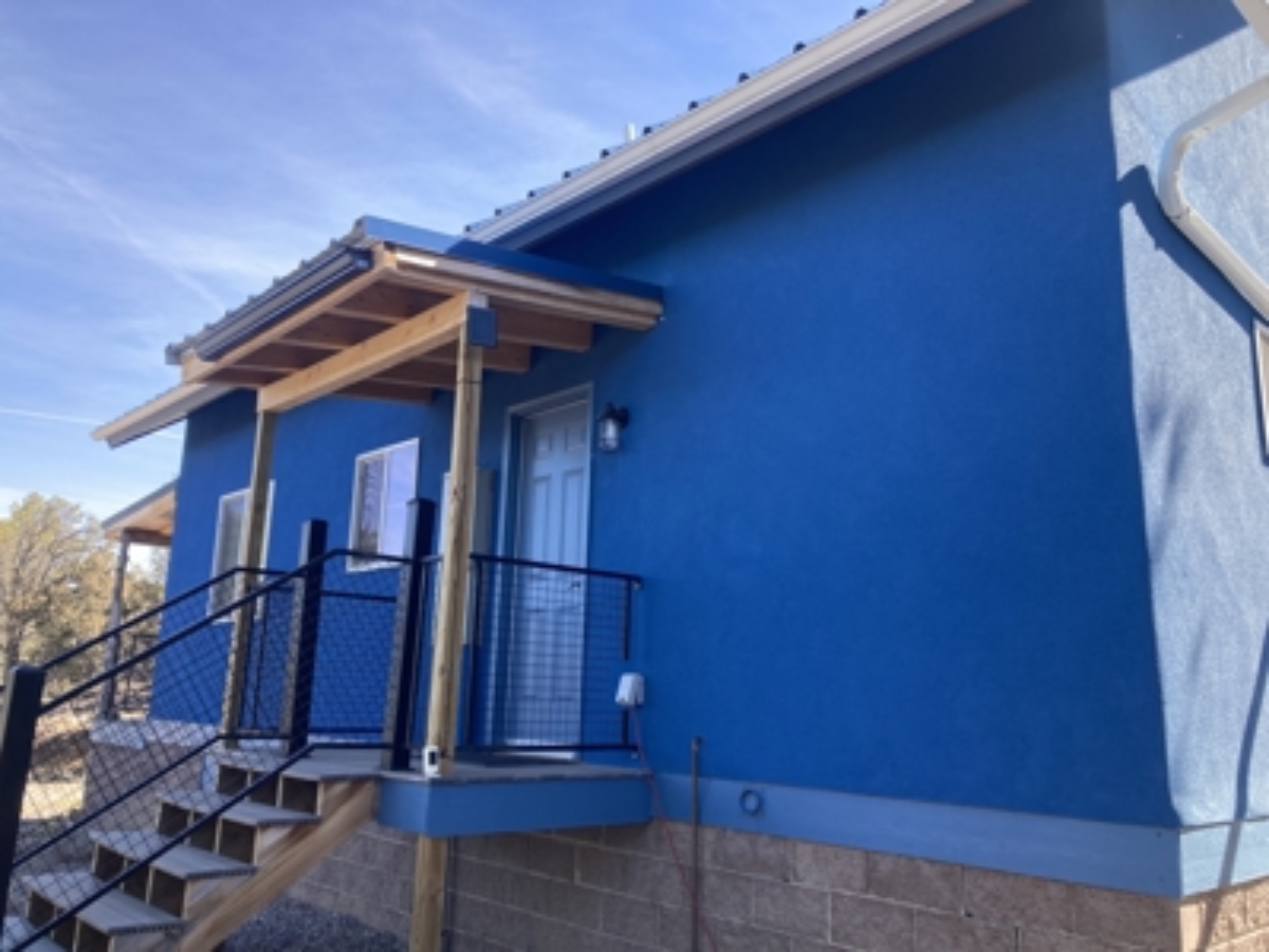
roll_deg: -2.5
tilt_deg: +12.9
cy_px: 476
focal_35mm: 28
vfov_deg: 49.7
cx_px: 634
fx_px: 1026
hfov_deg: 63.4
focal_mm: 3.99
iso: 20
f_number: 1.8
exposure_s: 1/268
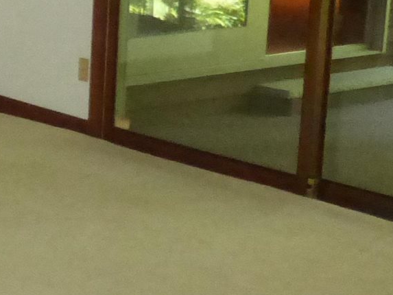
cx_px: -305
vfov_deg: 11.1
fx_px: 1522
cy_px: 117
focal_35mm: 134
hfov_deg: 13.3
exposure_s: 1/60
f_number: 3.3
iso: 800
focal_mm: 4.3
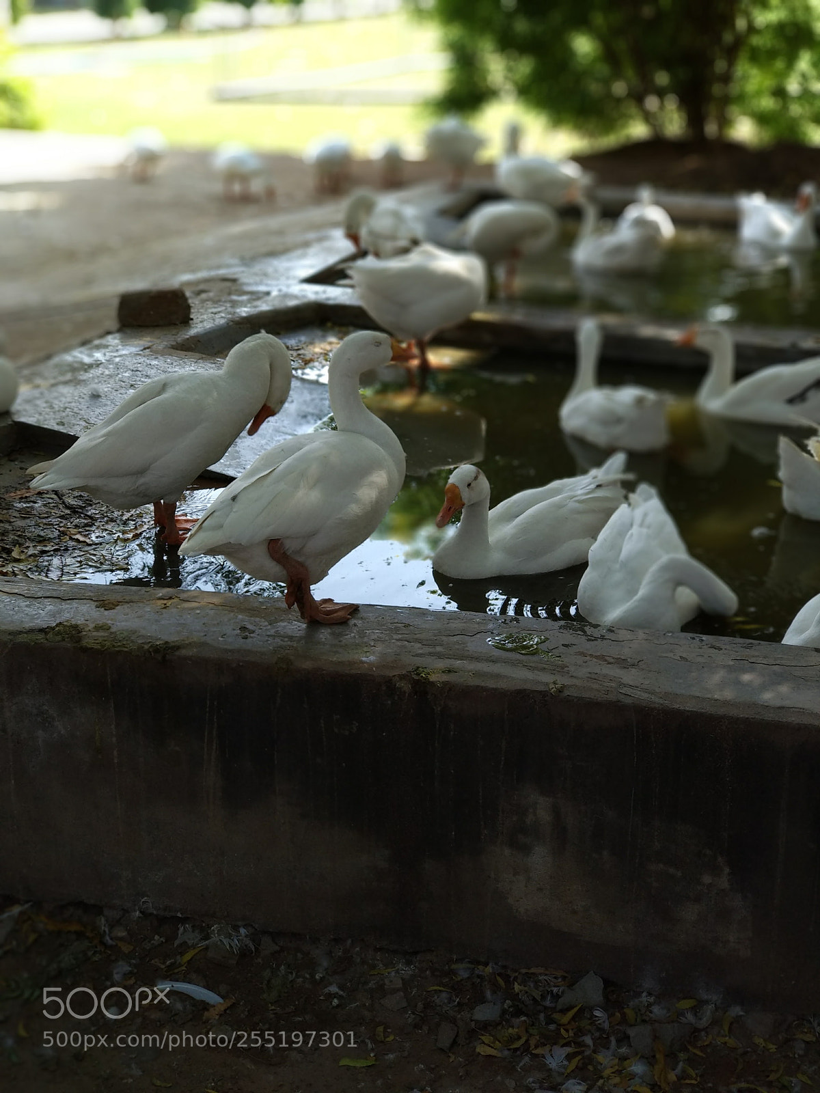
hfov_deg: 28.0
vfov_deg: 36.8
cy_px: 546
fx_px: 1642
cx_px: 410
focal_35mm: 52
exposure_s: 1/123
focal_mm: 5.99
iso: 100
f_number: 2.6
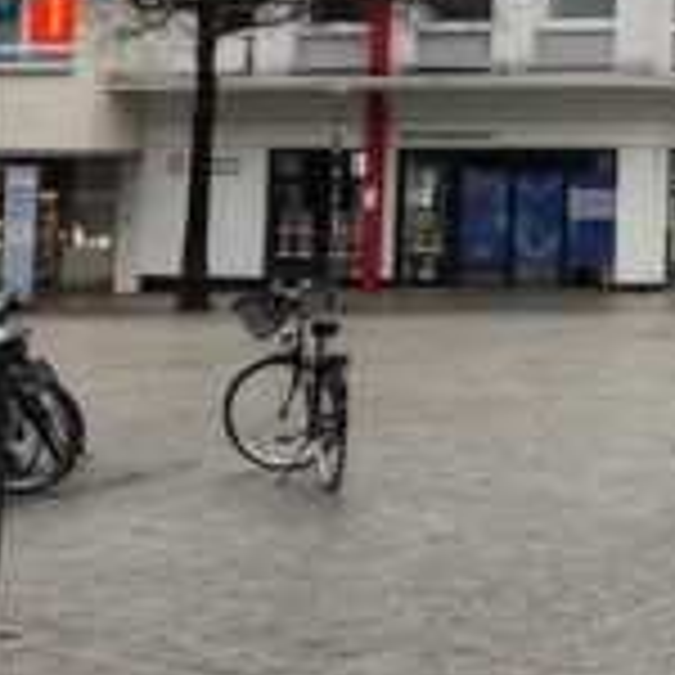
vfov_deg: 14.3
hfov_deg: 13.9
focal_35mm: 118
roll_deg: -0.7
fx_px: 2603
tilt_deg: +6.2
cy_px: -140
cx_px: 994
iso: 32
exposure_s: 1/133
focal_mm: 5.1
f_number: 1.6
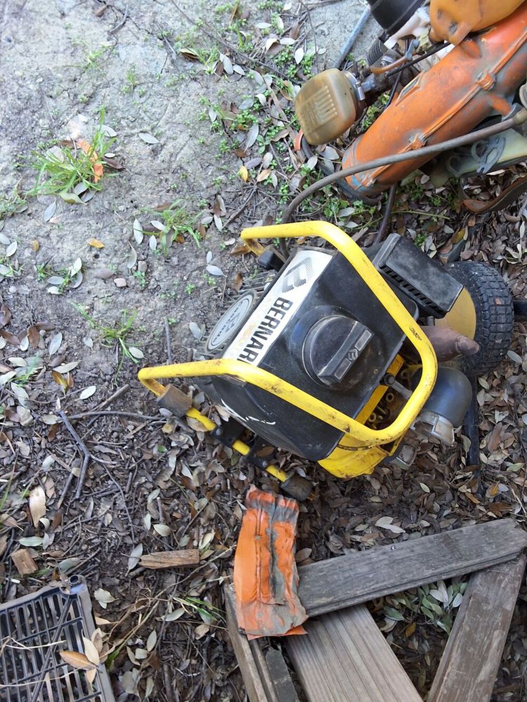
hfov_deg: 49.8
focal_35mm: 28
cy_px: 351
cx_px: 264
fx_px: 568
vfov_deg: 63.4
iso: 64
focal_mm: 2.91
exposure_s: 1/50
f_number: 1.9
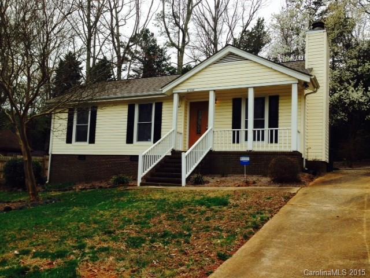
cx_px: 185
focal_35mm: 33
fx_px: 353
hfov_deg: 55.4
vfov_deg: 42.9
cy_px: 139
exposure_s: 1/382
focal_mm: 4.12
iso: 50
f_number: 2.4
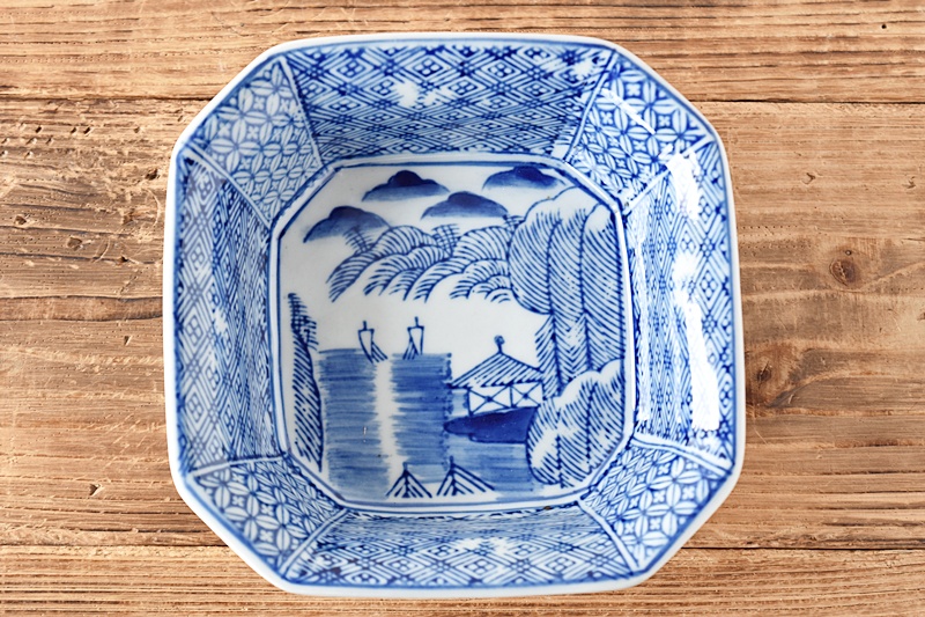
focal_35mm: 82
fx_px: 2119
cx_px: 462
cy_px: 308
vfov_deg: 16.5
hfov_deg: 24.6
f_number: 5.6
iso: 200
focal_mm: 55
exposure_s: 1/8
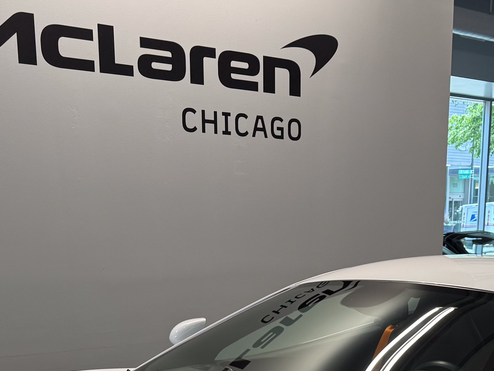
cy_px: 446
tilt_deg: -14.0
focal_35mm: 64
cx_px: 292
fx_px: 913
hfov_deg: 30.2
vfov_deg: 21.3
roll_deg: -0.4
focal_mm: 6.76
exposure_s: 1/120
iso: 64
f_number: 1.78
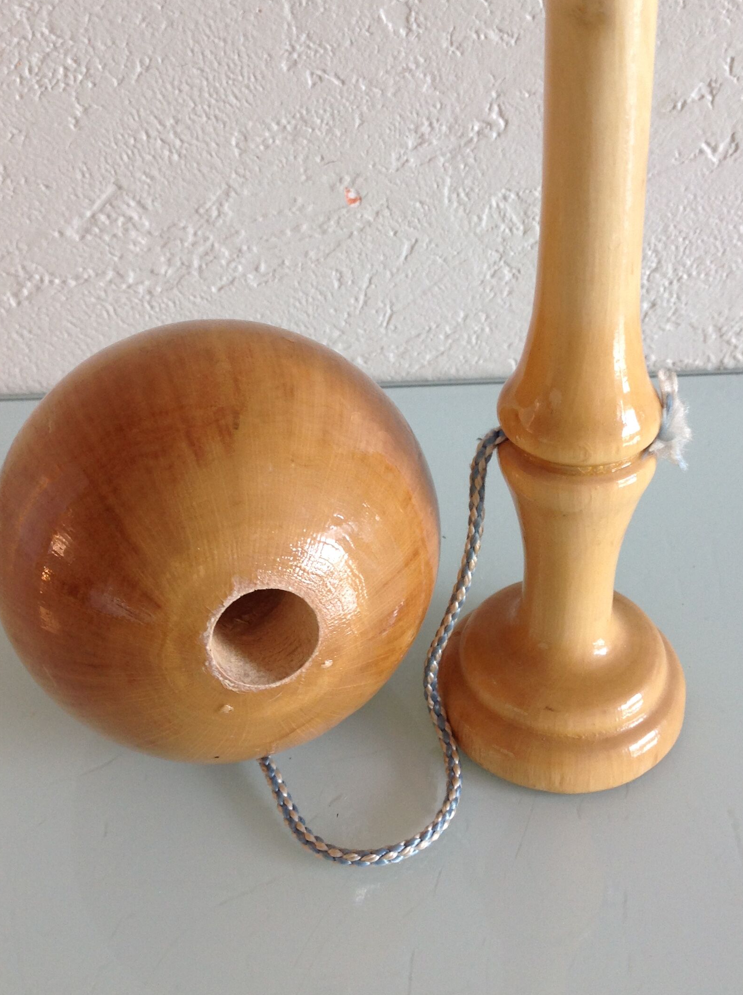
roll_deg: +2.4
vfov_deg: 43.9
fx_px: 1234
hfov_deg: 33.5
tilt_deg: -34.4
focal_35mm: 43
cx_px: 421
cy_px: 456
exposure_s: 1/15
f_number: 2.4
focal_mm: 4.28
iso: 64
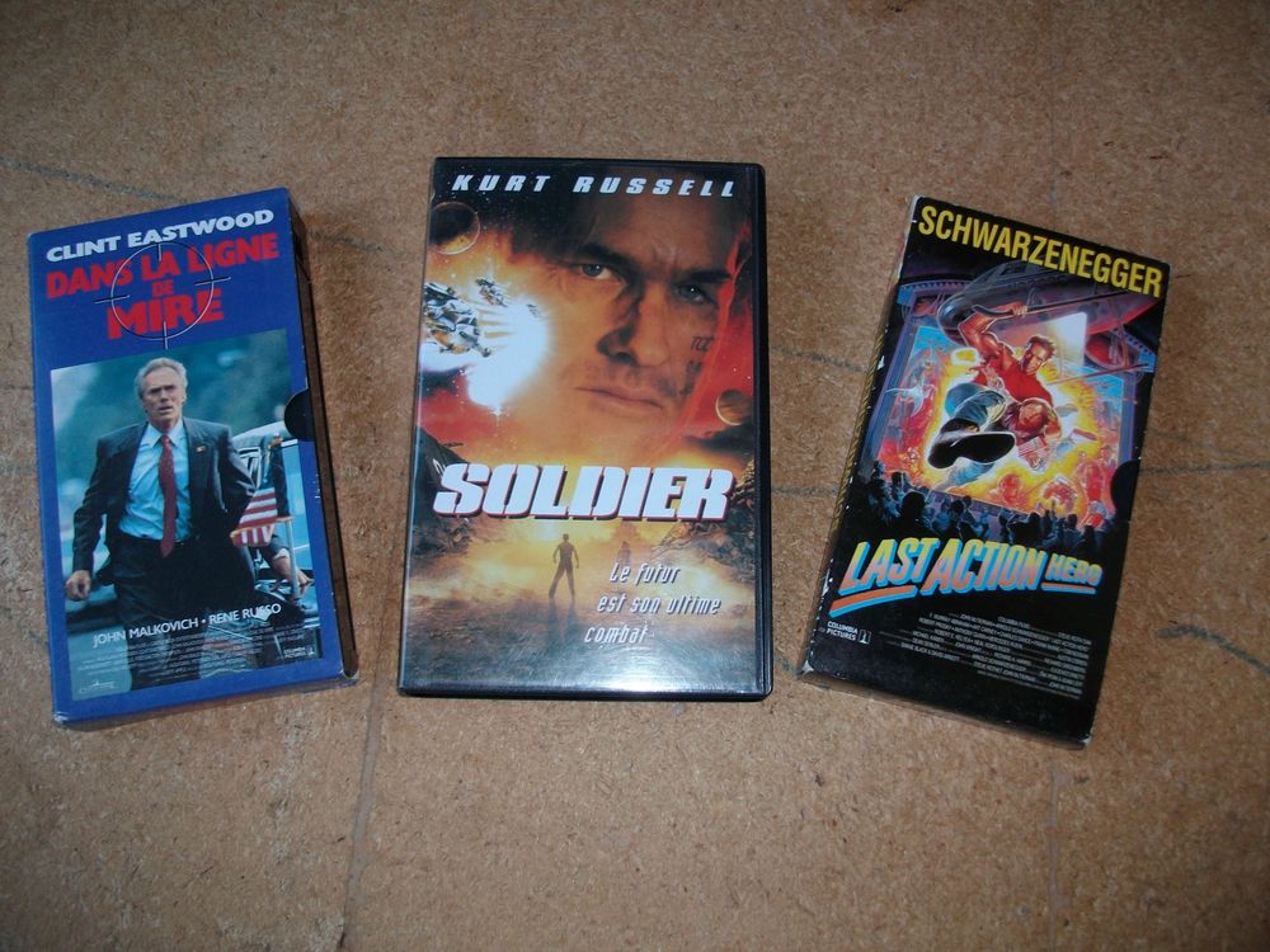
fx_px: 1174
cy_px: 476
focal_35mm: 32
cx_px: 635
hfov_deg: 56.8
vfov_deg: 44.2
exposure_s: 1/40
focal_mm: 5.7
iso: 80
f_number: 2.9
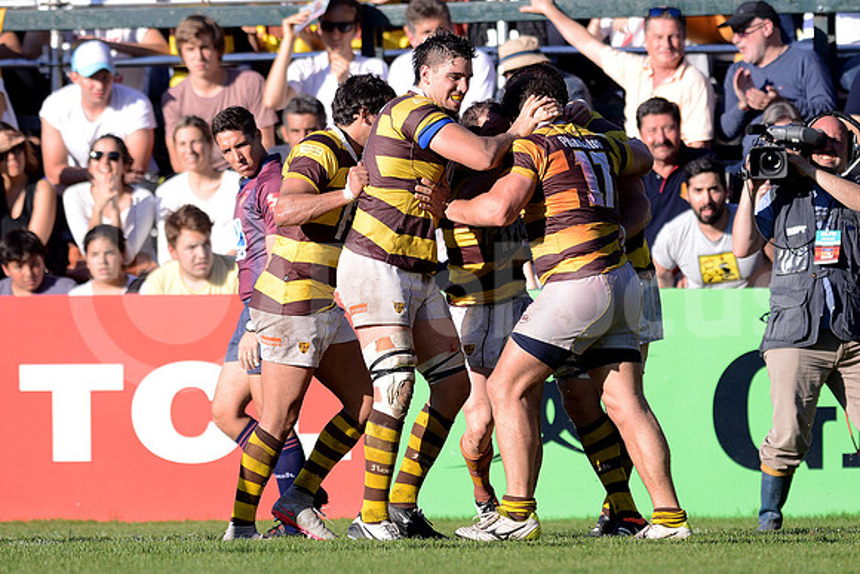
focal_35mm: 420
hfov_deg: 4.9
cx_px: 430
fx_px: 10035
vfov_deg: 3.3
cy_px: 287
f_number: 4
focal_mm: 420
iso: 560
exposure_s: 1/2500
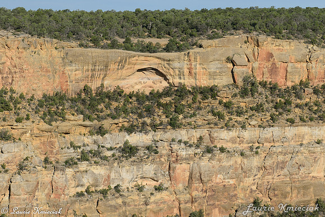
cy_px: 75
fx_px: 1344
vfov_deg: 9.2
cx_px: 146
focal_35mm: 149
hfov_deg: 13.8
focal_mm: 70
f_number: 14
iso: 160
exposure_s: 1/200
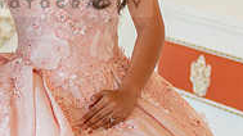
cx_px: 78
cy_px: 9
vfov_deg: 5.7
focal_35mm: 211
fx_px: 1359
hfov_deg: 10.2
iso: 400
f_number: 2.8
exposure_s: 1/100
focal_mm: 48
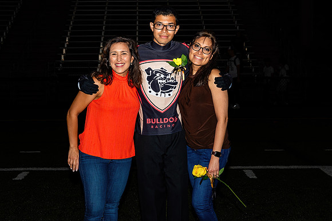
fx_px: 722
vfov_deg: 17.5
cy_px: 113
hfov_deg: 25.9
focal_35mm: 78
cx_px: 163
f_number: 5
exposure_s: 1/200
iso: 320
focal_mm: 44
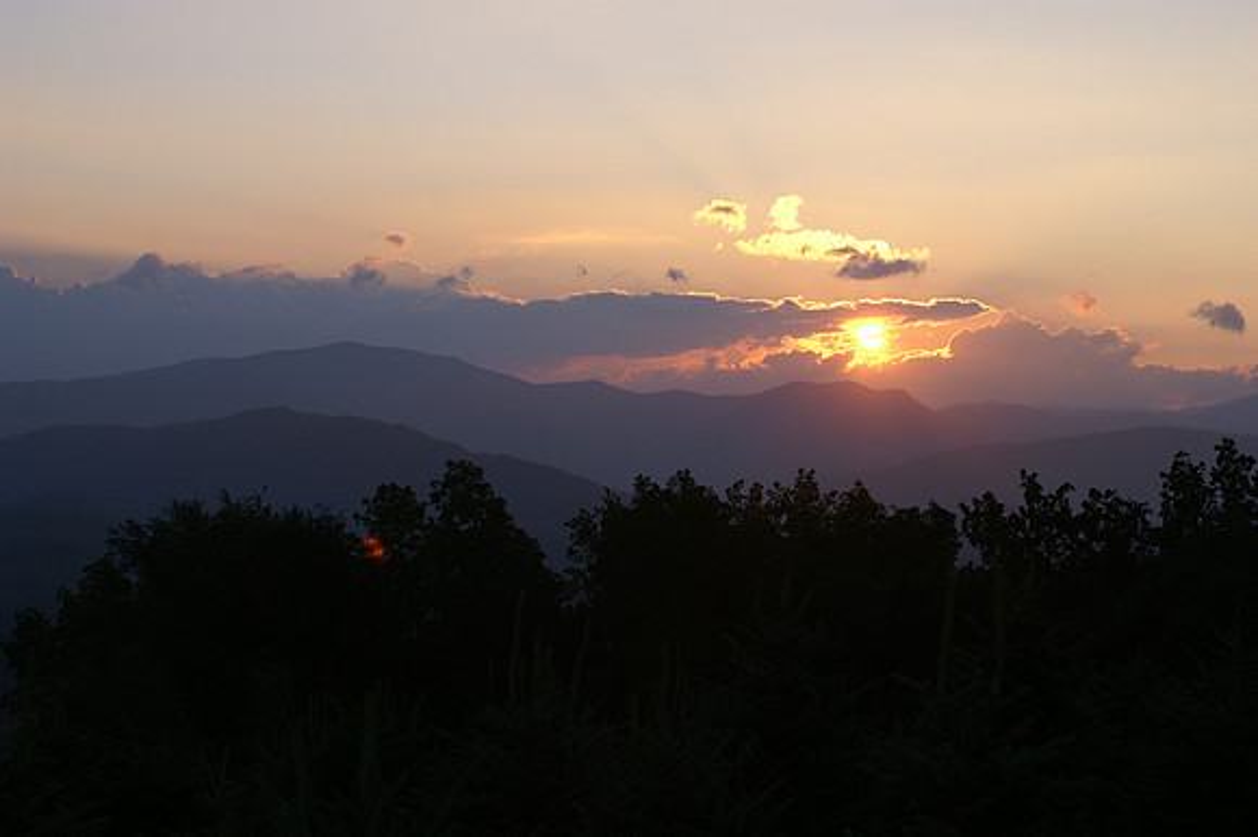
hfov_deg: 27.0
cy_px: 418
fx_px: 2619
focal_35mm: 75
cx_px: 629
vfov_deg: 18.2
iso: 100
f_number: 9
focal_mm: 50
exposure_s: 1/125
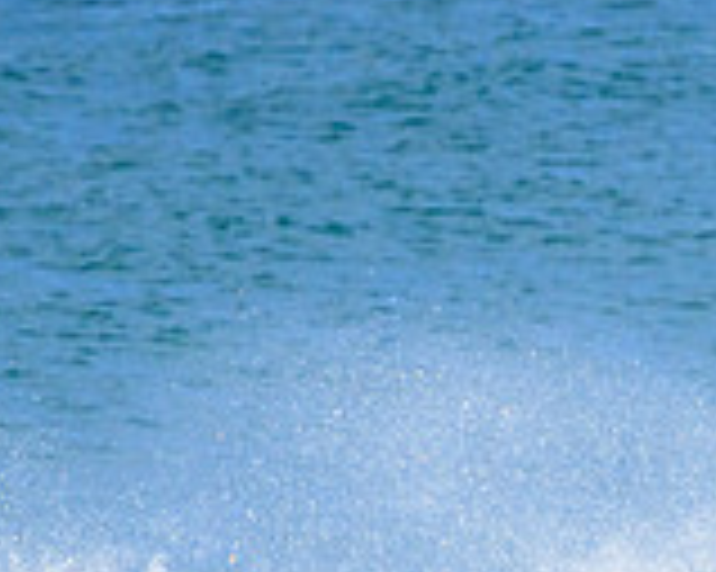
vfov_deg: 0.6
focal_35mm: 2743
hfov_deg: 0.7
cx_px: 775
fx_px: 58091
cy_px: 835
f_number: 11
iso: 2000
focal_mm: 800
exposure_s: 1/2000
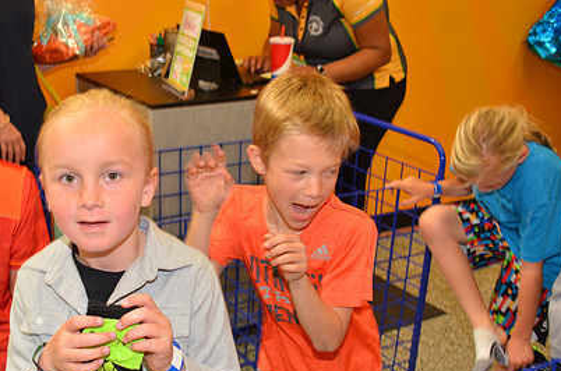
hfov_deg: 38.1
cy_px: 257
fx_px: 808
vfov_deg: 25.7
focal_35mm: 52
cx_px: 214
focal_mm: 24
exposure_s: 1/60
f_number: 4
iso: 800
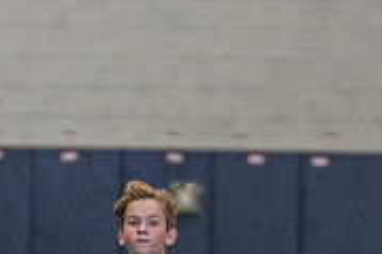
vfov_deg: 2.7
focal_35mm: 500
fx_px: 5301
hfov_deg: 4.1
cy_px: 392
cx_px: 149
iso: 10000
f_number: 2.8
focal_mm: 154
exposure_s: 1/1000
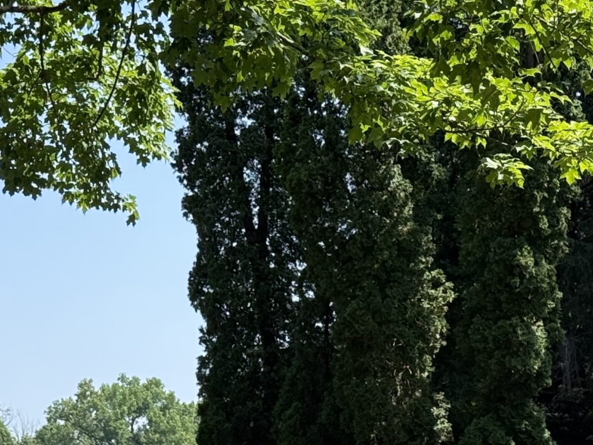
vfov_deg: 11.2
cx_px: 348
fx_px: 2227
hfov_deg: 15.2
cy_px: 560
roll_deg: +0.2
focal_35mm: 130
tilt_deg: -1.2
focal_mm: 6.76
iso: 80
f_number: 1.78
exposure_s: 1/2342
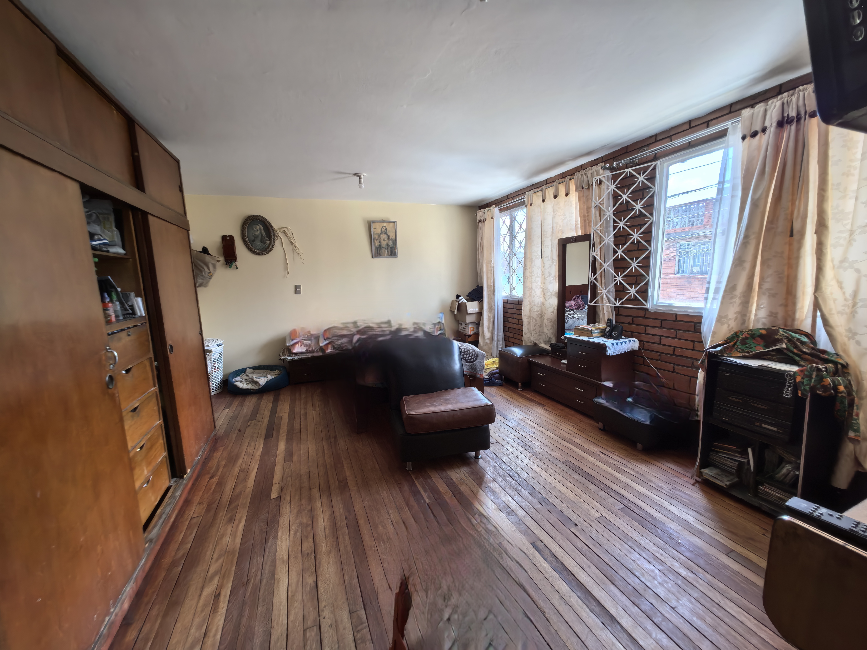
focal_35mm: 13
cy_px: 325
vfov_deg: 89.9
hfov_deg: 106.2
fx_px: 326
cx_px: 434
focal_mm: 1.76
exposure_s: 1/100
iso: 125
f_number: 2.2
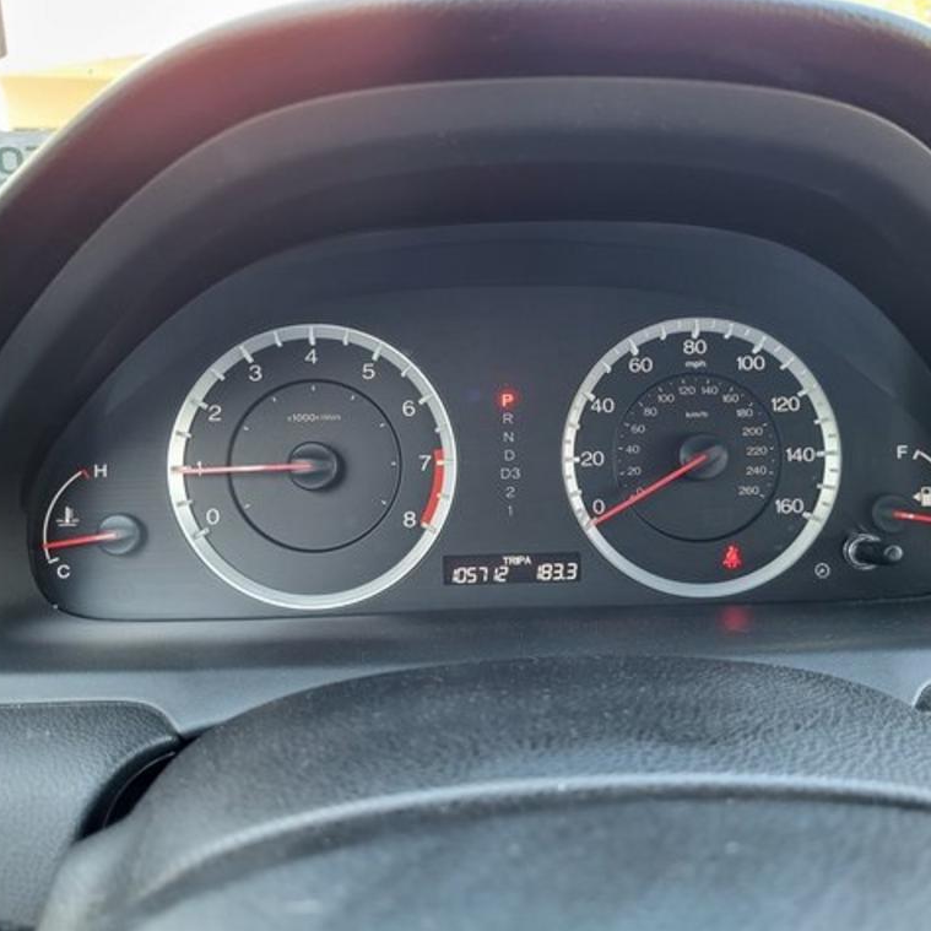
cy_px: 461
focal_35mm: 31
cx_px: 480
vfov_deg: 52.5
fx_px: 943
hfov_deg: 52.5
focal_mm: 5.4
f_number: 1.8
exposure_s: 1/60
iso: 250
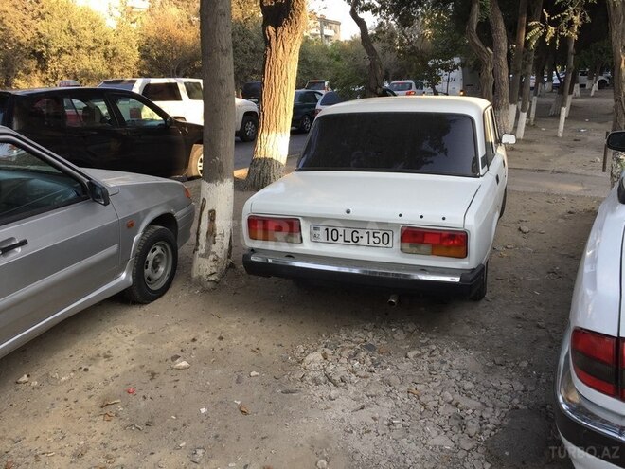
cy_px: 234
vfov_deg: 48.2
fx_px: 524
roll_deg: +0.1
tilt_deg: -16.1
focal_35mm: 29
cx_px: 312
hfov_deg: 61.7
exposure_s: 1/250
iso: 32
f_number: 2.2
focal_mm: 4.15
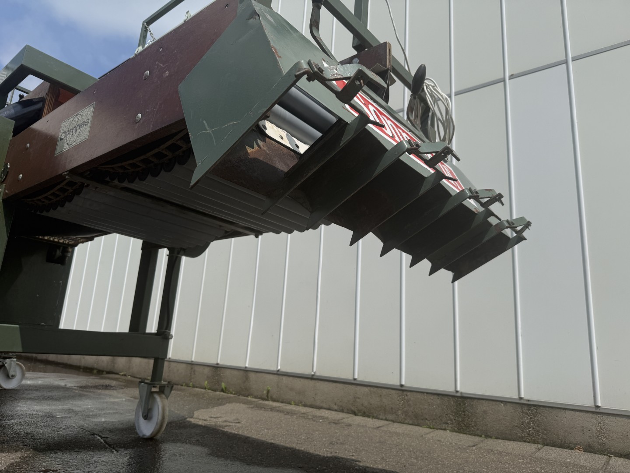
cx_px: 315
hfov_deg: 71.6
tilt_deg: +14.3
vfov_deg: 56.8
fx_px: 437
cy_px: 236
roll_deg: -3.6
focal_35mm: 24
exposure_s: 1/9091
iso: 80
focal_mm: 6.76
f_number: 1.78
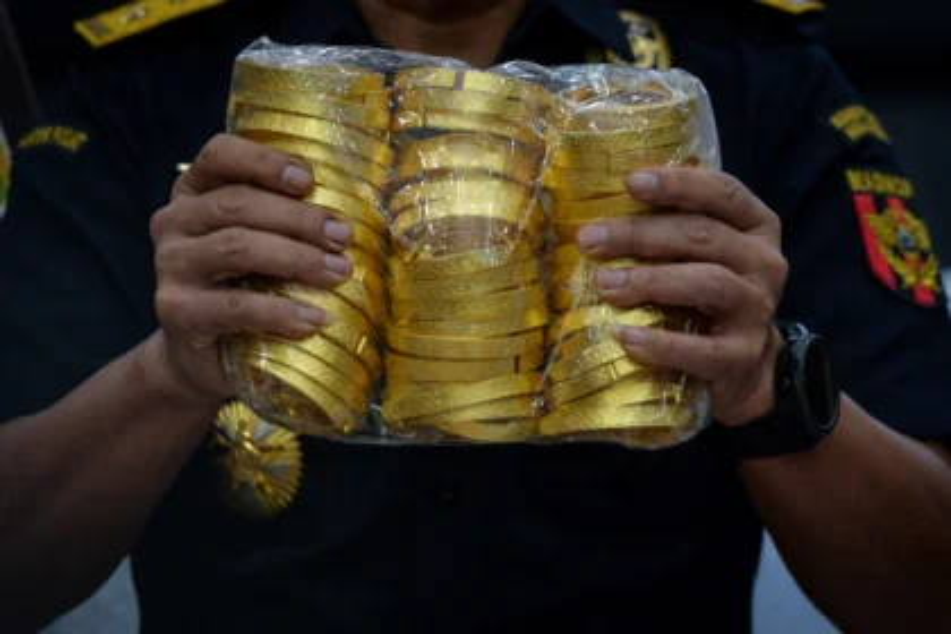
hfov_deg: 10.3
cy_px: 317
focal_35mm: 200
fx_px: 5283
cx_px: 476
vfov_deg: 6.9
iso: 2000
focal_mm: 200
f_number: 3.5
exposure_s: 1/250
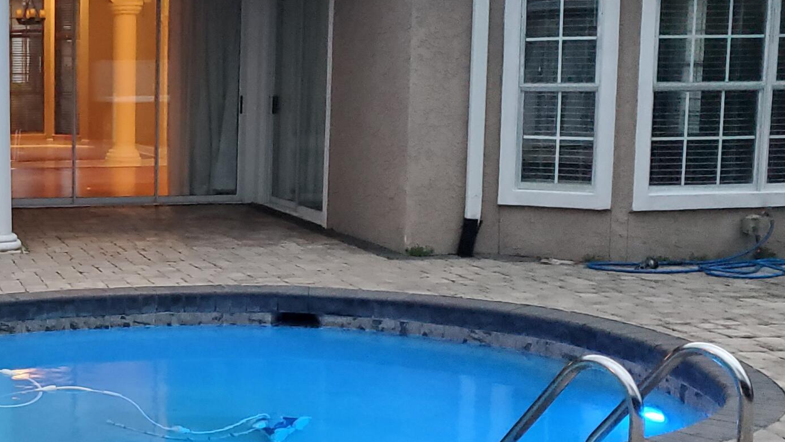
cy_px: 241
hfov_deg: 32.1
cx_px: 35
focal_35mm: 61
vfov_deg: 19.7
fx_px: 1270
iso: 640
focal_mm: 4.3
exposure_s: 1/40
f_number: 1.5
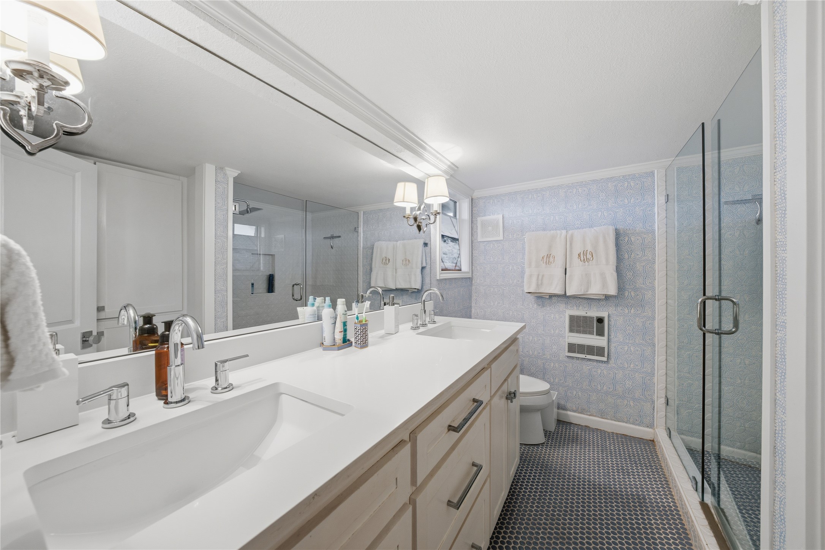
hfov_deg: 112.6
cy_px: 275
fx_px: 275
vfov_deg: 90.0
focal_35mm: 12
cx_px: 412
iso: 400
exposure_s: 1/100
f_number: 8
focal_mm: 12
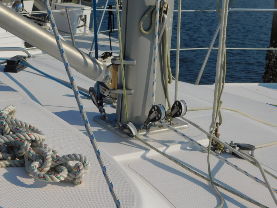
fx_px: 568
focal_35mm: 71
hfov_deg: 27.4
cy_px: 104
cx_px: 138
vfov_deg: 20.7
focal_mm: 12.6
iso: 125
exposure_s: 1/500
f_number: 8.6
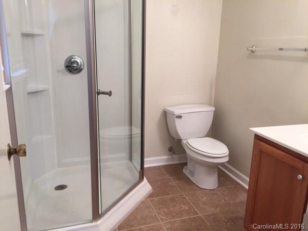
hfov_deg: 61.7
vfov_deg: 48.2
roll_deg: -0.9
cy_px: 116
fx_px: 258
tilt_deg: -13.9
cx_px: 154
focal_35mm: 29
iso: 50
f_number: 2.2
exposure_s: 1/30
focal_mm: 4.15
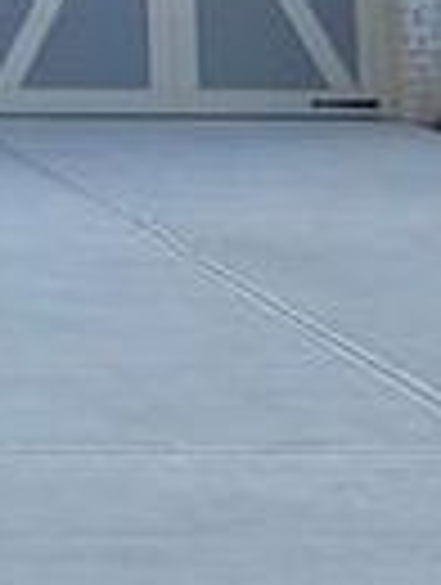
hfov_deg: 10.0
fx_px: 2252
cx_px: -554
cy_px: -434
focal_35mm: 133
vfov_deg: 13.4
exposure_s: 1/2513
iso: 50
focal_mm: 5.96
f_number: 1.6
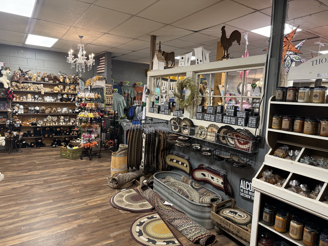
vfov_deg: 56.8
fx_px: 227
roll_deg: -2.3
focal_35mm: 24
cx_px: 164
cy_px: 123
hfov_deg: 71.6
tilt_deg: -3.7
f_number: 1.78
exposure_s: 1/60
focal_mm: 6.76
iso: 200
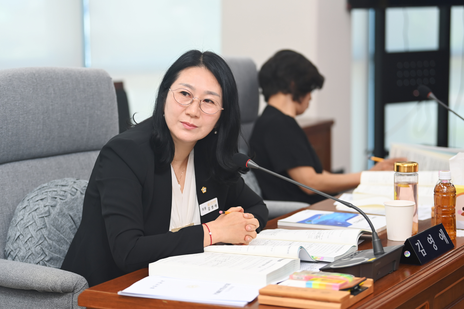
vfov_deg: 14.9
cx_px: 232
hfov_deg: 22.1
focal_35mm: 92
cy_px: 154
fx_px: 1186
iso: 500
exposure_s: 1/250
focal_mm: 92
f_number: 2.8
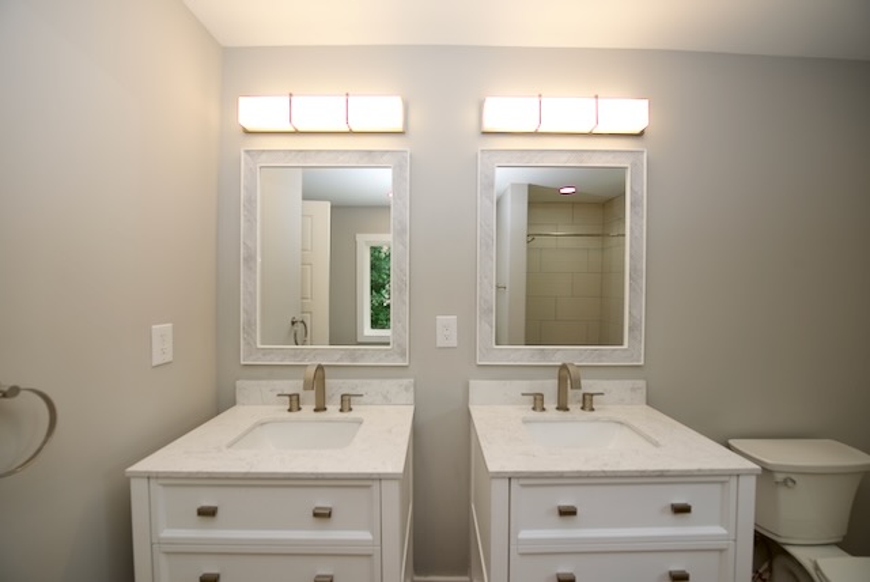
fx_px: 339
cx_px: 435
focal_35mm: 14
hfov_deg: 104.2
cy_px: 291
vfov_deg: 81.3
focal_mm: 14
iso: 360
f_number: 5.6
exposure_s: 1/125
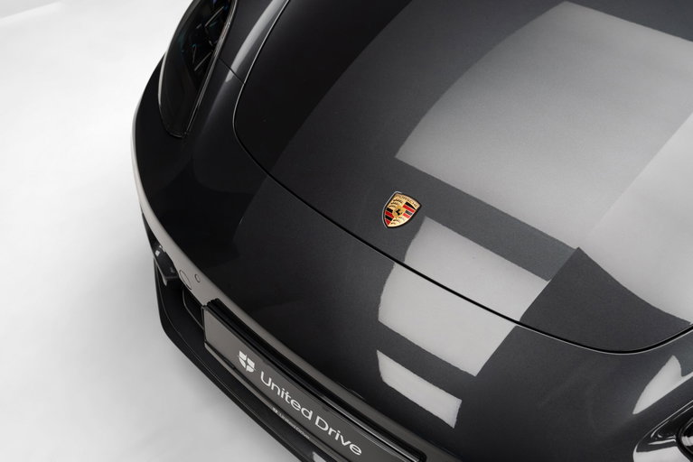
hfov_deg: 60.3
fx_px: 597
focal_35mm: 31
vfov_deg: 42.4
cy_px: 231
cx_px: 346
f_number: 4
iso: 1250
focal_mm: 31
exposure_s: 1/60
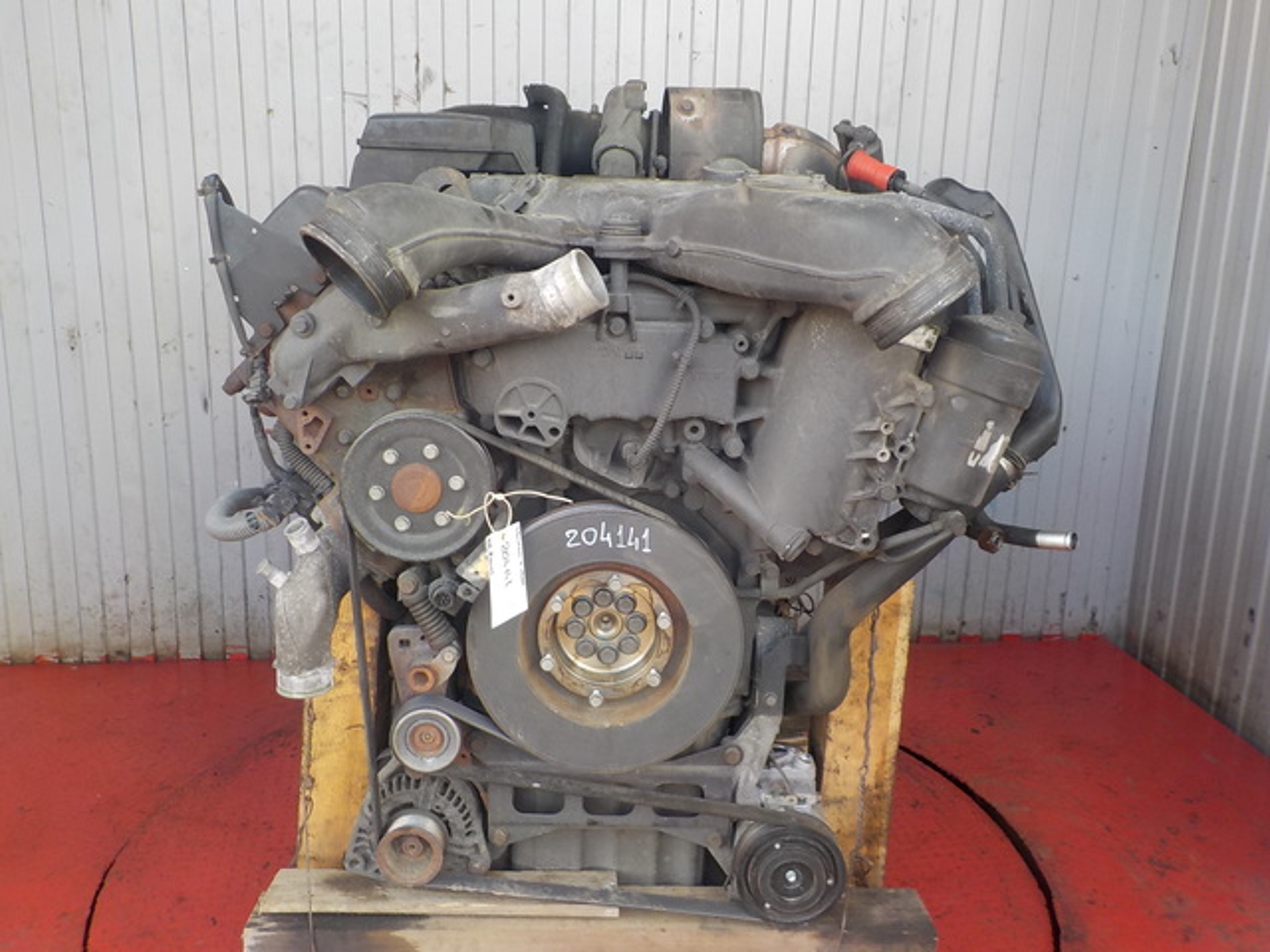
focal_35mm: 30
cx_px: 635
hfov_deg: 60.0
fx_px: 1101
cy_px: 476
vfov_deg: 46.8
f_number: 3.3
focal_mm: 4.1
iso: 125
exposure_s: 1/60
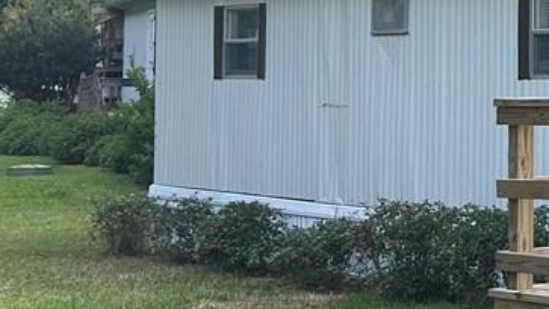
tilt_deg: +4.1
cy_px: -62
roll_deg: +0.6
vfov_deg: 9.6
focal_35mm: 125
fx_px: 1819
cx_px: 1078
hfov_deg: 14.4
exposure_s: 1/1147
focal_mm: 5.7
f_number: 1.5
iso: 50
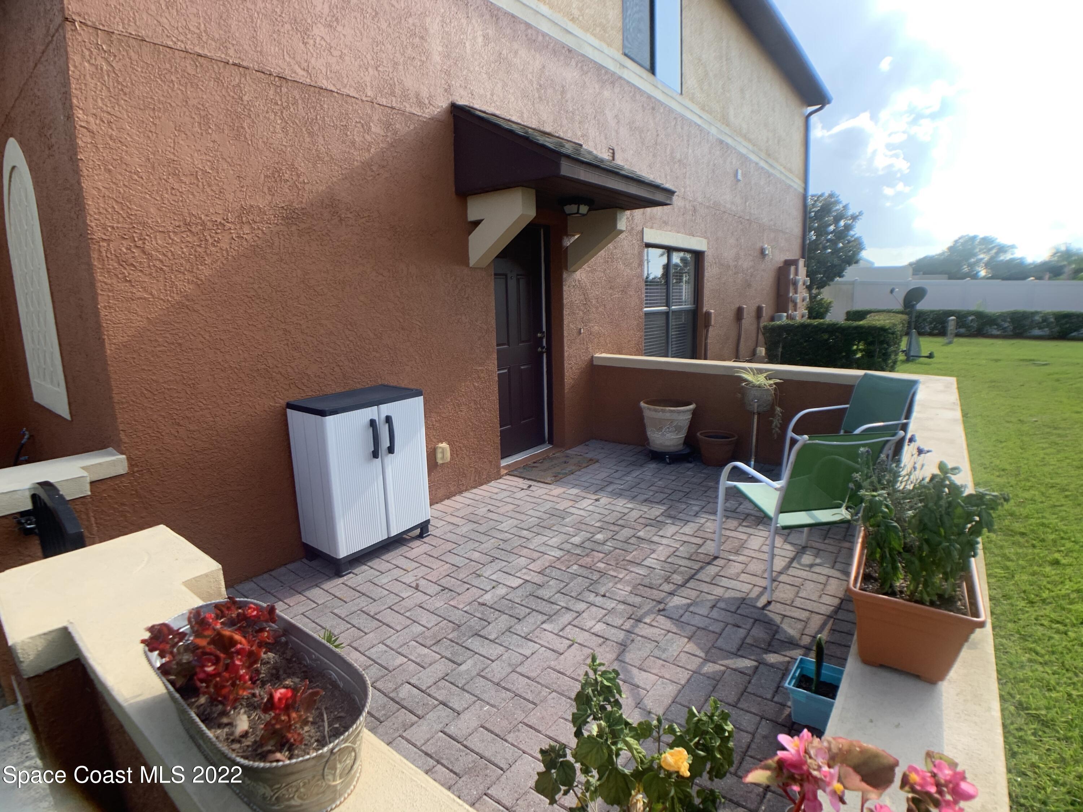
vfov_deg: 53.1
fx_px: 813
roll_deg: +1.3
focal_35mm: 26
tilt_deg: -11.1
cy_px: 406
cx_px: 542
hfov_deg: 67.3
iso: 25
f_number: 1.8
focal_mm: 4.25
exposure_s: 1/546
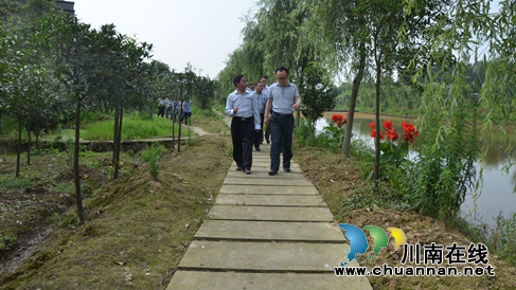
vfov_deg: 40.1
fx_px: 397
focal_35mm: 29
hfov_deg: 66.1
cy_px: 120
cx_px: 262
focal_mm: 18
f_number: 8
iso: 125
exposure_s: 1/250
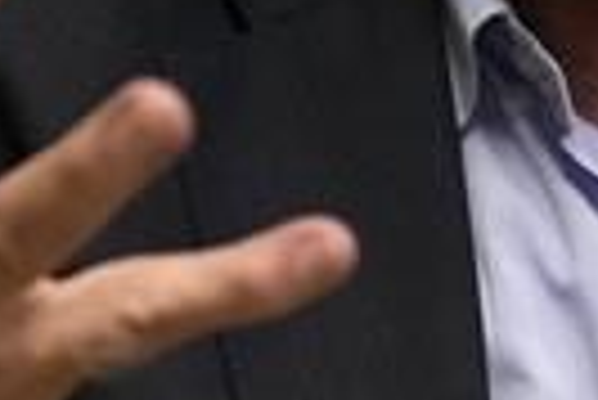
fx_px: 5521
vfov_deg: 4.1
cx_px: 562
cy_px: -240
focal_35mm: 332
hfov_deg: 6.2
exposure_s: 1/400
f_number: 3.2
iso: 4000
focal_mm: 68
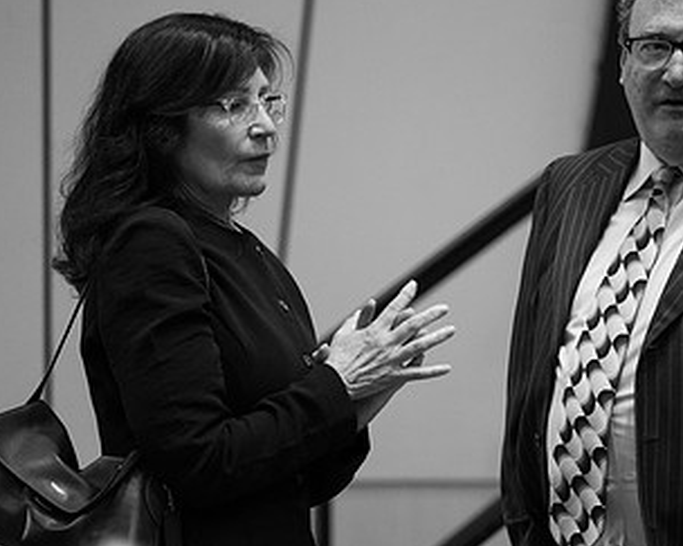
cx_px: 458
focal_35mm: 358
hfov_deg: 5.4
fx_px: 7234
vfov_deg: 4.3
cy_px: 222
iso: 3200
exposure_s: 1/125
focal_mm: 200
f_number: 2.8
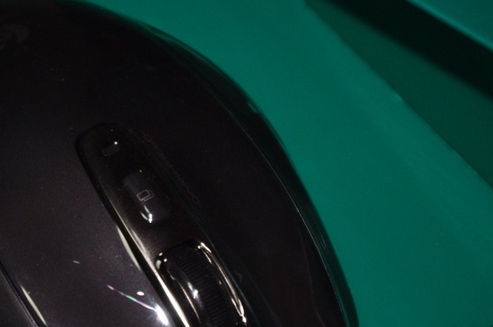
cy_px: 225
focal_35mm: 149
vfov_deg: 9.2
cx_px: 105
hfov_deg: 13.7
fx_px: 2037
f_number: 5.6
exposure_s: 1/40
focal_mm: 55
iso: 800
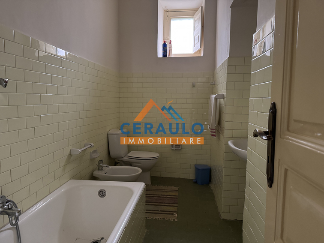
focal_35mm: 24
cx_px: 162
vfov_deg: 56.8
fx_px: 225
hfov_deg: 71.6
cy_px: 122
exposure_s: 1/40
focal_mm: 6.76
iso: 1000
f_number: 1.78
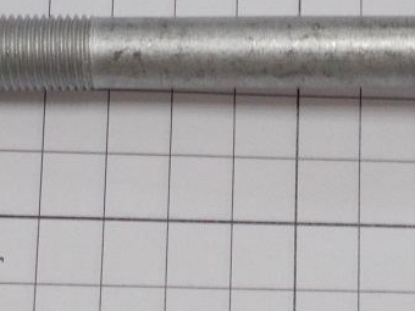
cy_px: 55
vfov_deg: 28.9
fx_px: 587
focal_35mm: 49
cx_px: 256
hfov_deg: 38.7
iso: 80
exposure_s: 1/25
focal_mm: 4.6
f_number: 3.2
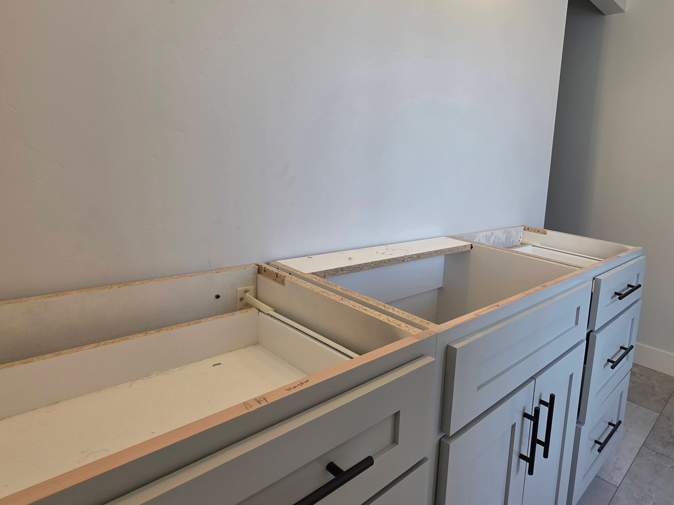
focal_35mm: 20
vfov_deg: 65.6
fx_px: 389
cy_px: 213
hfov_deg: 76.3
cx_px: 498
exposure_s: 1/120
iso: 40
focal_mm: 2.2
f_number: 1.9
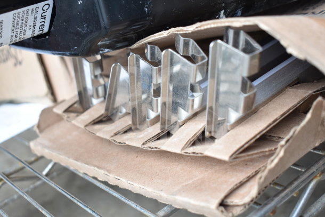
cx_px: 162
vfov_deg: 26.5
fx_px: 460
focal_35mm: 51
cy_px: 108
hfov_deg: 38.9
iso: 320
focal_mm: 34
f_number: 4.5
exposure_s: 1/50
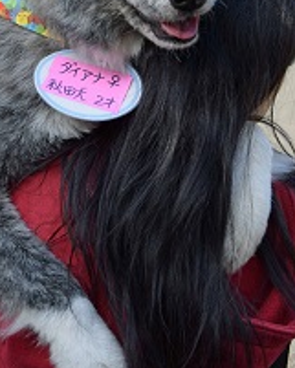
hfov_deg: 16.2
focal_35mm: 95
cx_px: 117
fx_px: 1036
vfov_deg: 20.0
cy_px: 79
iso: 200
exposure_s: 1/800
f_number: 3.3
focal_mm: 34
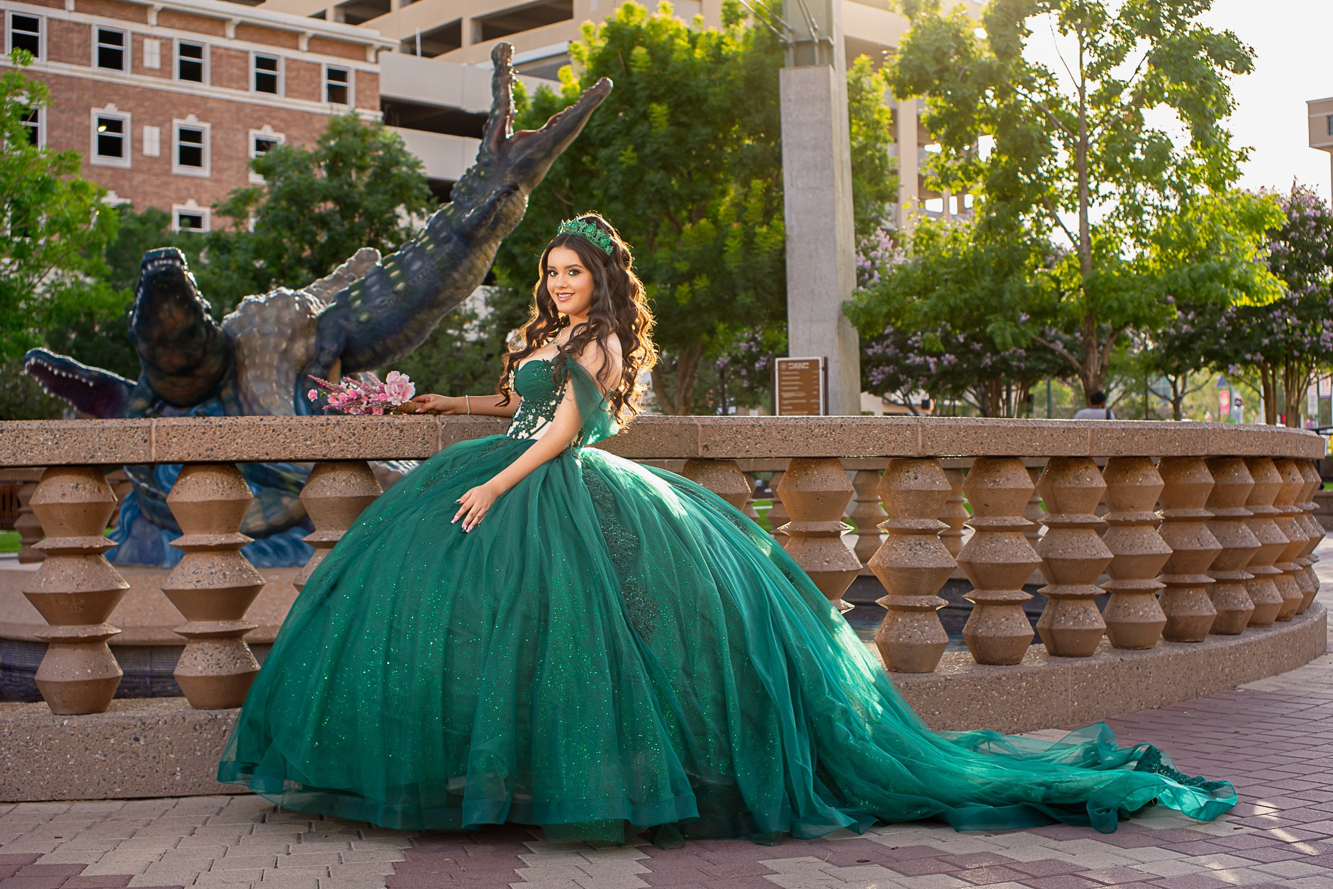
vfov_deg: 26.0
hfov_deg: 38.2
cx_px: 666
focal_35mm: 52
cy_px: 444
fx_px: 1925
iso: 100
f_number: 3.5
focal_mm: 35
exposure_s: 1/125
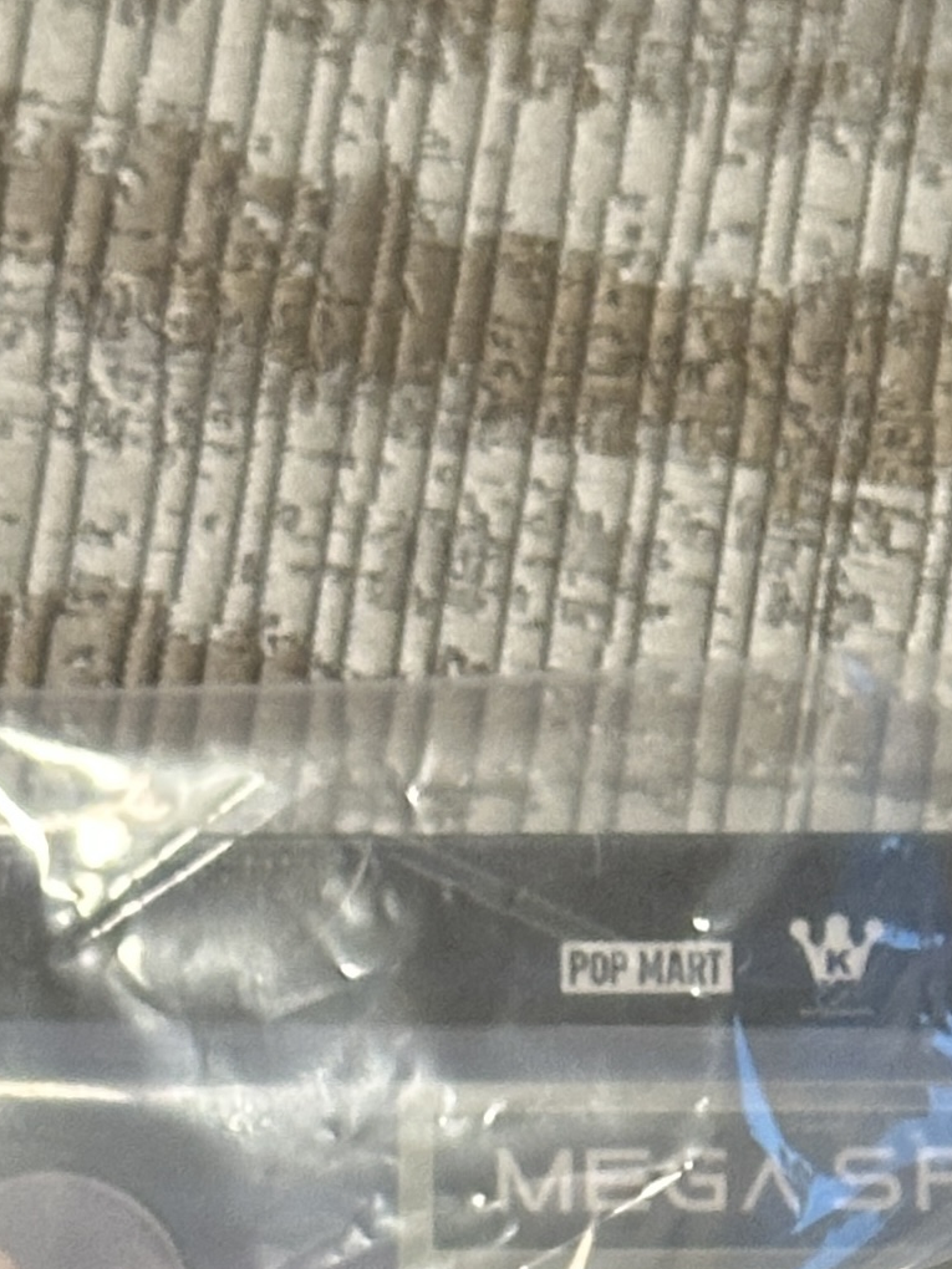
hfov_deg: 8.0
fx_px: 6747
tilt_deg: -71.0
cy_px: 2405
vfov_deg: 10.1
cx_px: 1073
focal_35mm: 184
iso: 320
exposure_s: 1/40
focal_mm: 6.86
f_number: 1.78
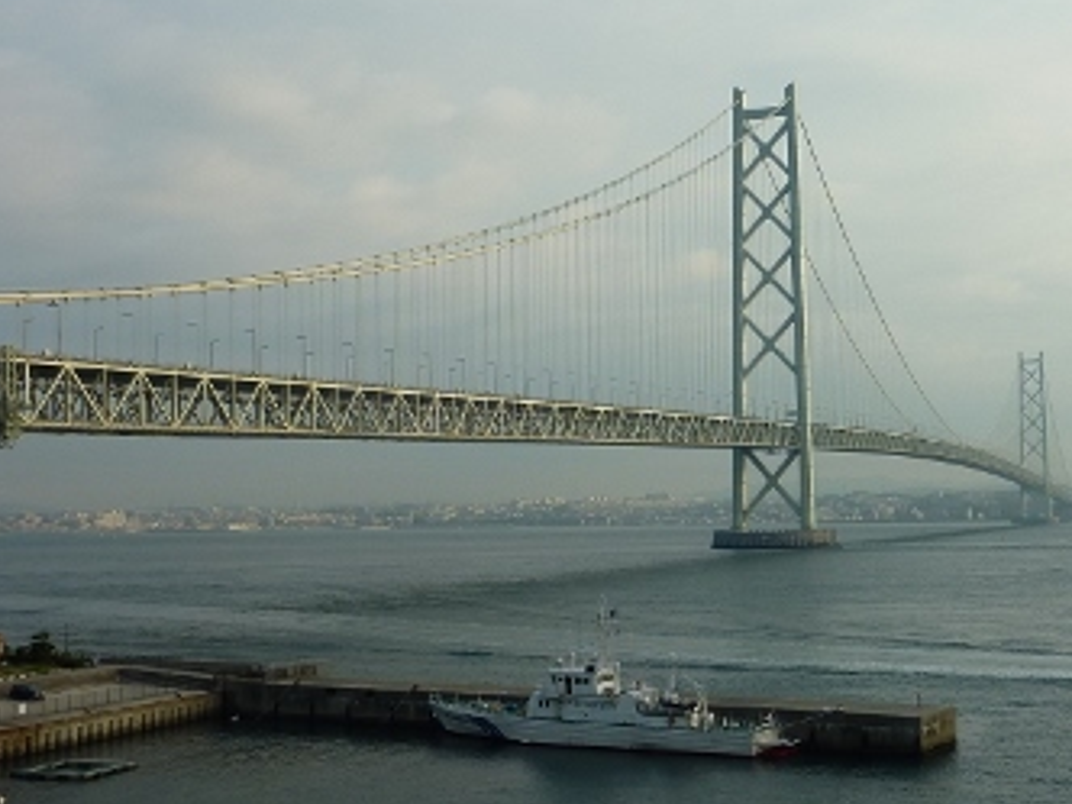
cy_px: 446
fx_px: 1641
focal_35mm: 53
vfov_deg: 27.5
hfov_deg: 36.1
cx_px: 620
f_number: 4.5
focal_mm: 5
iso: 80
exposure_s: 1/500
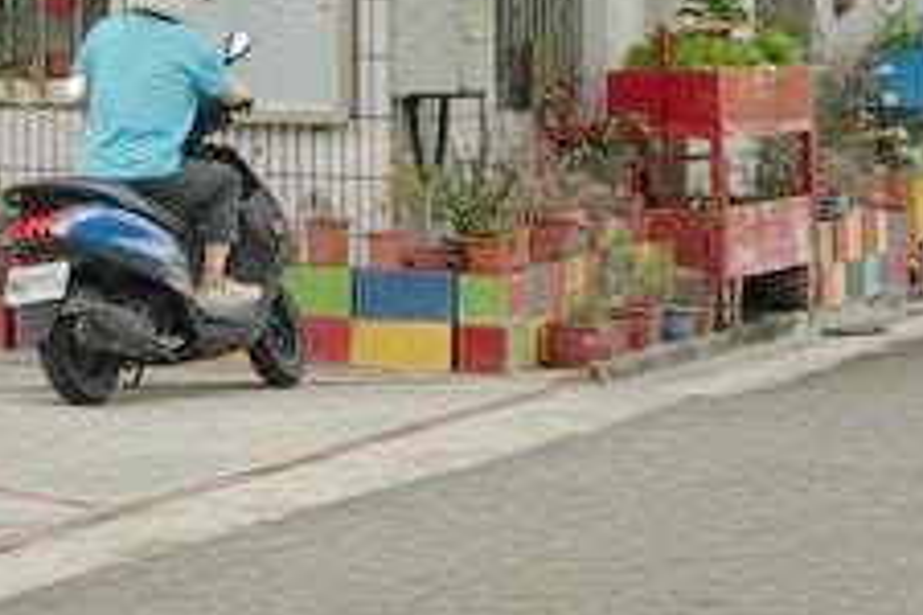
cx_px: -373
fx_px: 6845
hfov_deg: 7.6
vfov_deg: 5.0
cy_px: -754
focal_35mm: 267
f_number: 5
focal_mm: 50
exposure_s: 1/250
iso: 100
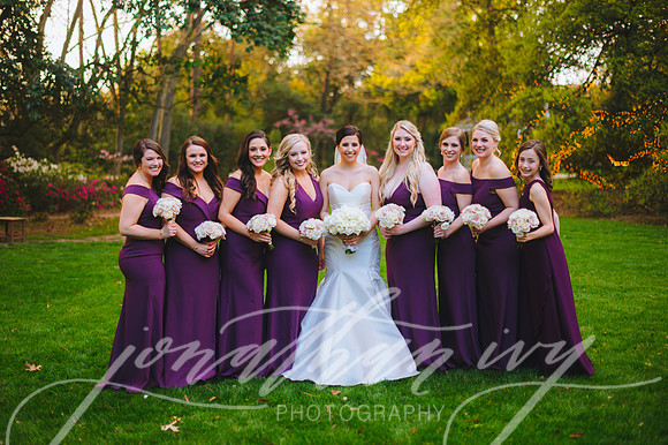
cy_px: 216
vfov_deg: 25.9
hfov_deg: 38.2
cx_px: 322
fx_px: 966
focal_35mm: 52
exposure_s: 1/500
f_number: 1.8
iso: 400
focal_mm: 50
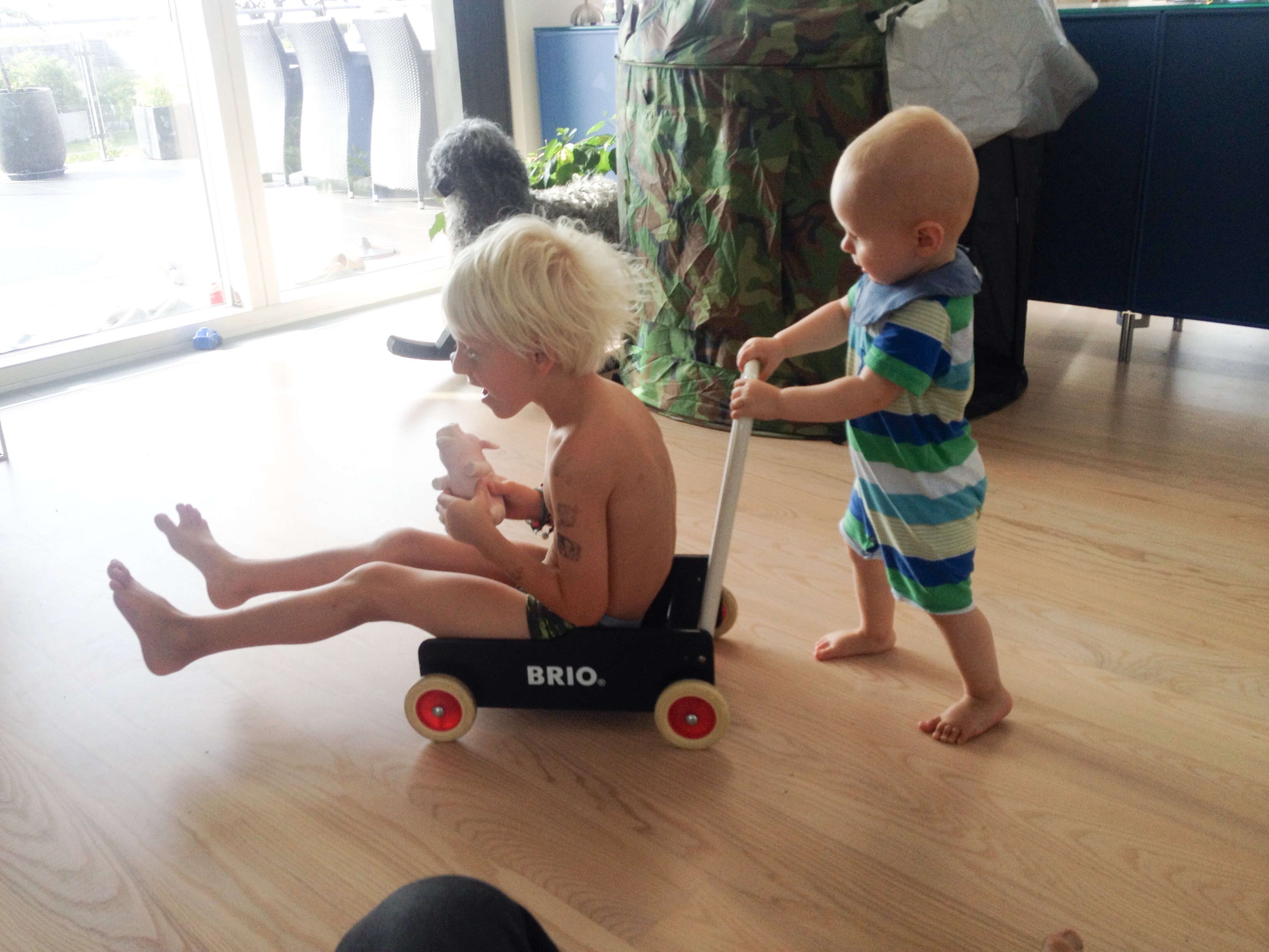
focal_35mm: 35
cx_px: 634
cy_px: 476
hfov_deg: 52.6
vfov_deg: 40.7
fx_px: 1283
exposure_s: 1/134
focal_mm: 4.28
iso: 50
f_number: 2.4
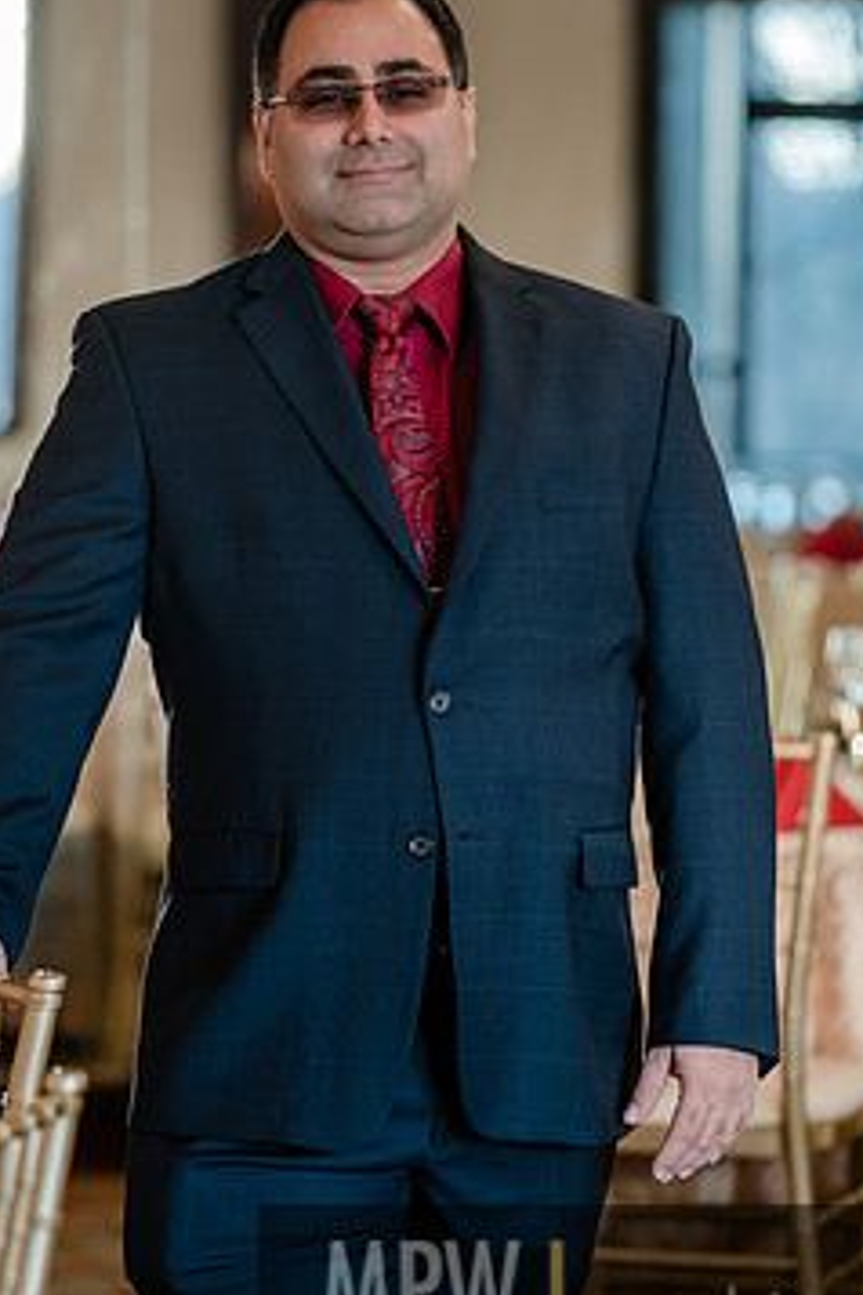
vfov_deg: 12.1
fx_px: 6112
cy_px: 613
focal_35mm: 170
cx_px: 355
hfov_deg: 8.1
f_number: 2
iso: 640
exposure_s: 1/125
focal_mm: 90
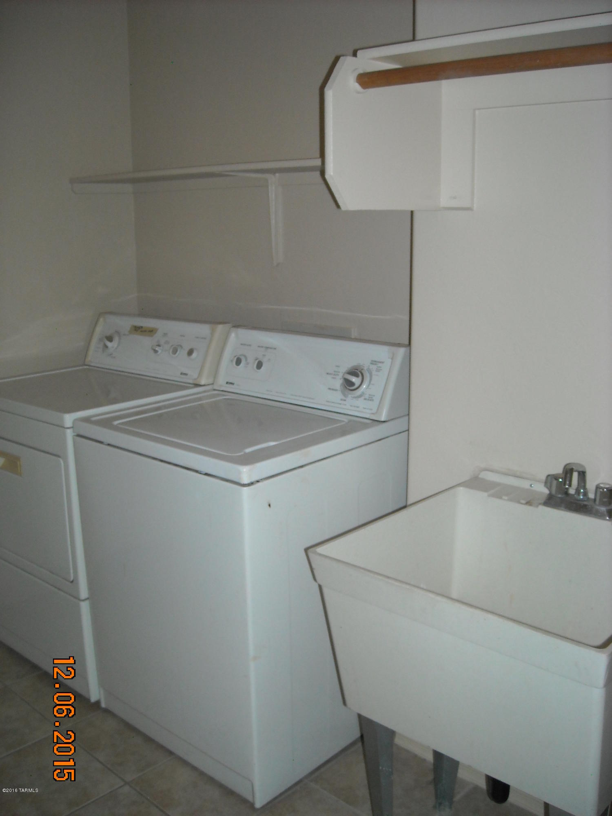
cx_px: 306
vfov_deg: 52.6
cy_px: 408
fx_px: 825
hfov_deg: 40.7
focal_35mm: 35
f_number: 2.8
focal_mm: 5.7
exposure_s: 1/60
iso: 200
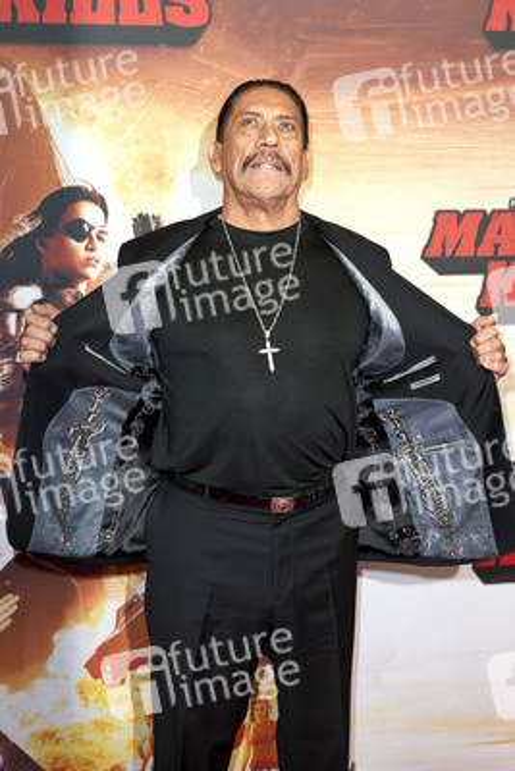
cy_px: 386
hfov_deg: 24.6
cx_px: 258
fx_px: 1179
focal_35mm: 55
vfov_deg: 36.2
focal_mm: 55
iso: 800
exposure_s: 1/250
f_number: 5
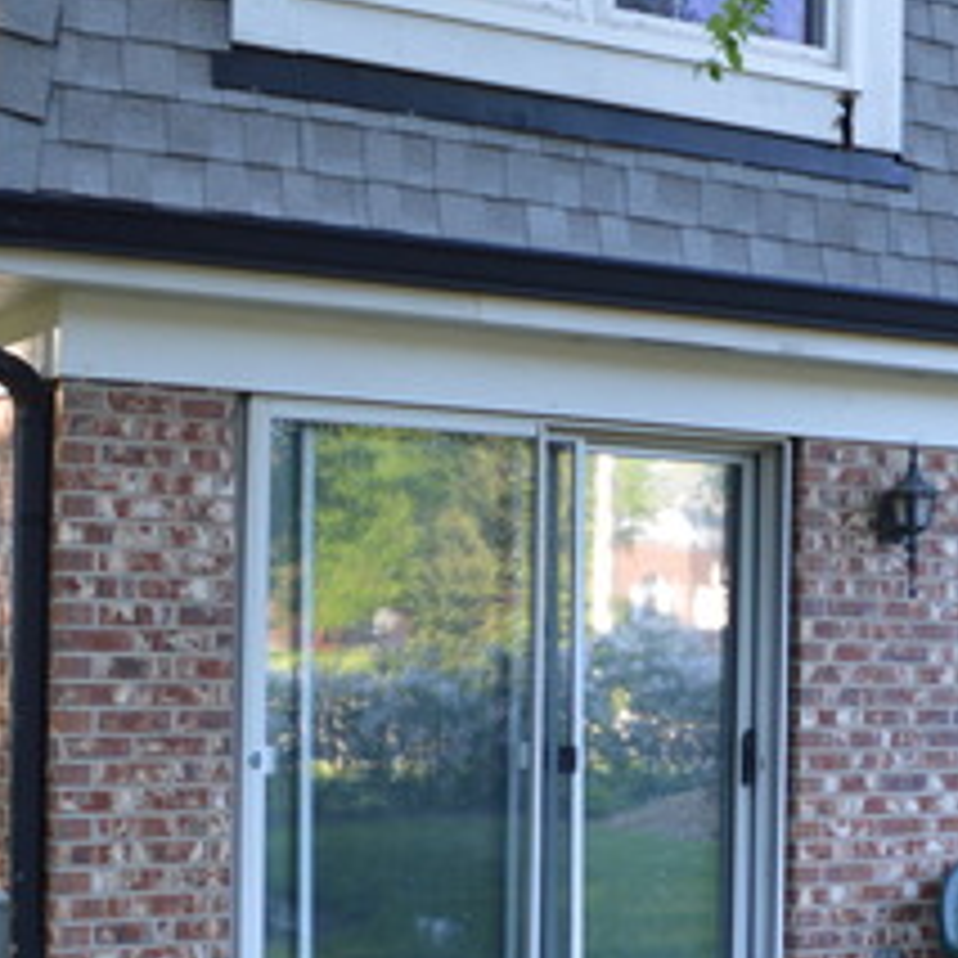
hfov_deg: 24.6
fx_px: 2160
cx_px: 774
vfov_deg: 24.9
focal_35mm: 69
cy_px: 648
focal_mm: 18
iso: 400
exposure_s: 1/125
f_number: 5.6
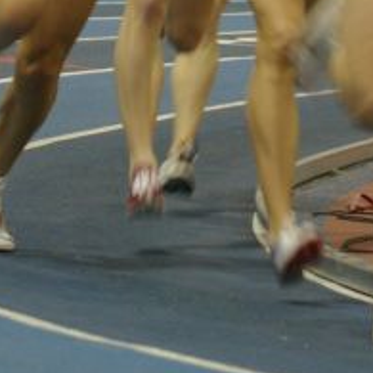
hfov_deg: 3.4
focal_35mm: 514
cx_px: 216
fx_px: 6266
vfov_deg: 3.4
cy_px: -201
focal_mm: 98
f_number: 4.5
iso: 800
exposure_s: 1/60
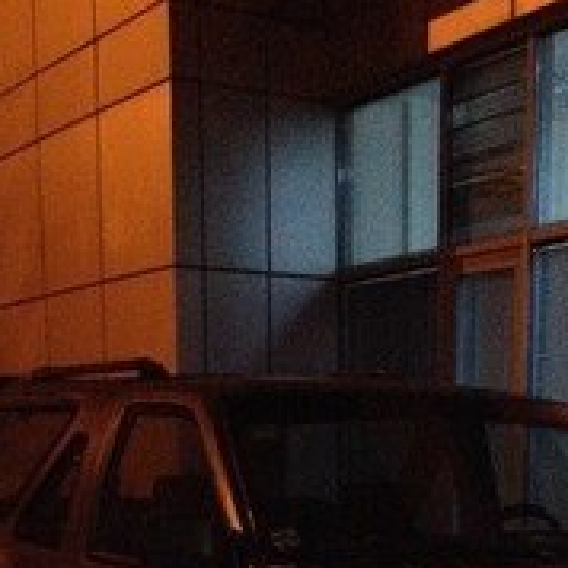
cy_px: 782
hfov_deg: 20.1
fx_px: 1597
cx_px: 383
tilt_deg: -13.0
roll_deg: +0.6
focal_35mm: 86
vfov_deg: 18.5
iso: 400
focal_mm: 4.28
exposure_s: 1/16
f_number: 2.4
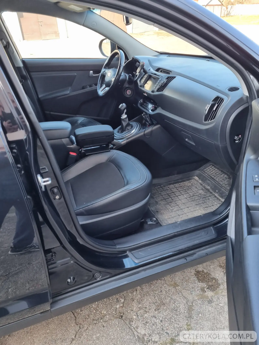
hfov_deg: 53.1
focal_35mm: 26
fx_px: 259
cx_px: 130
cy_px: 172
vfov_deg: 67.3
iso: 50
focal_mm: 5.4
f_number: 1.8
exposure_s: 1/100
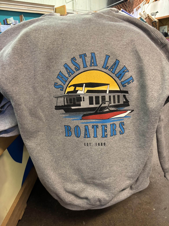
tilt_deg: -18.9
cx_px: 84
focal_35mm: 26
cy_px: 113
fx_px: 169
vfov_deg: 67.3
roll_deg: +0.6
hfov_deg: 53.1
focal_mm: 5.96
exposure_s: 1/60
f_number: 1.6
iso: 250
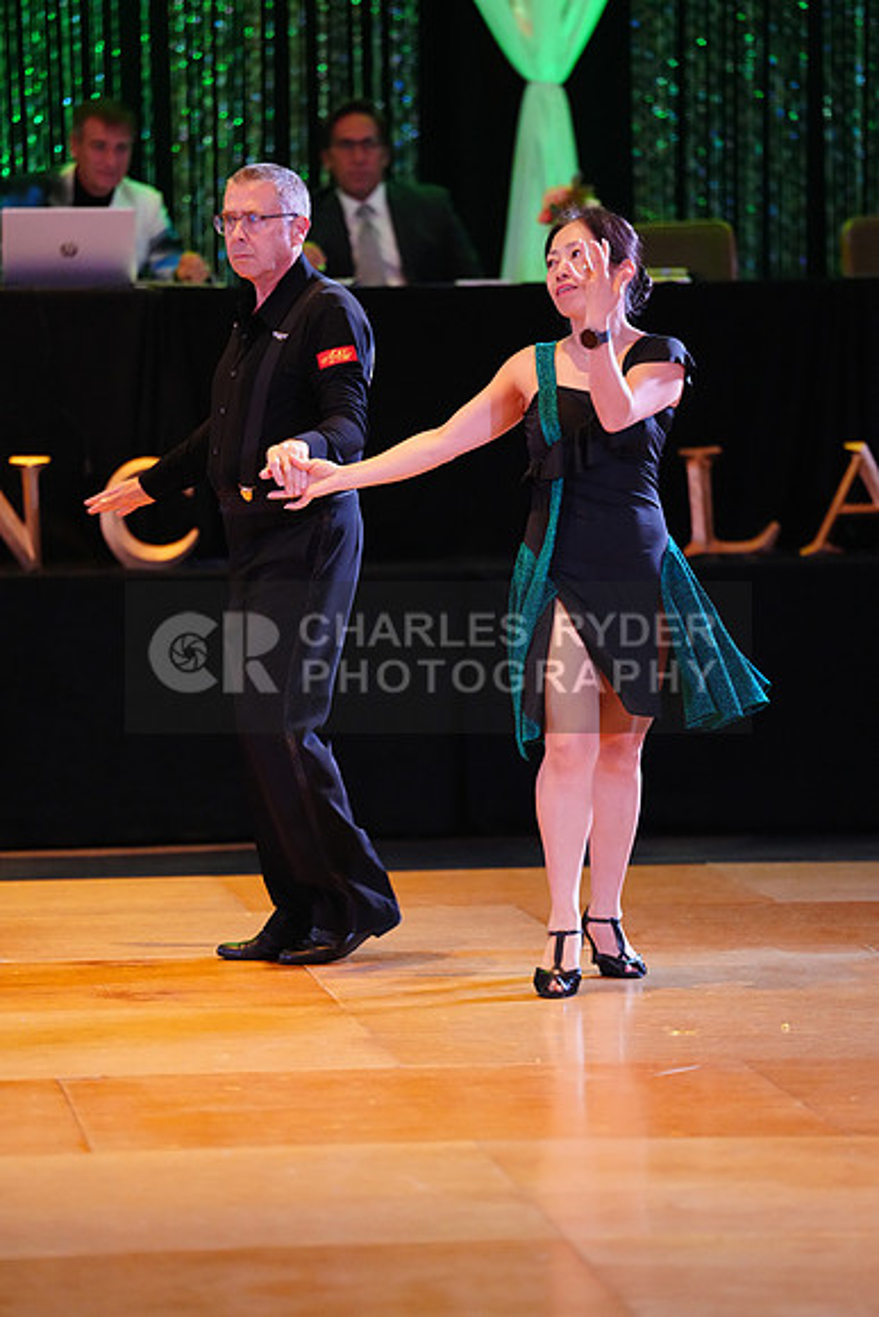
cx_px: 440
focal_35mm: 200
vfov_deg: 10.3
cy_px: 658
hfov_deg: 6.9
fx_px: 7320
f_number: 2.8
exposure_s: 1/320
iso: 5000
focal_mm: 200
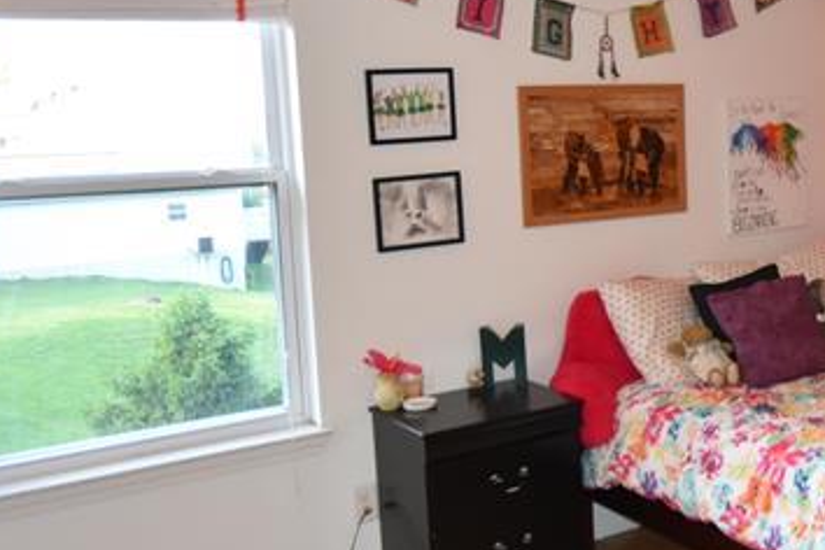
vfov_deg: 29.2
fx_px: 1054
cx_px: 718
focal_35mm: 46
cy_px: 212
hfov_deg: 40.1
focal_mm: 10
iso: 800
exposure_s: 1/100
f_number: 5
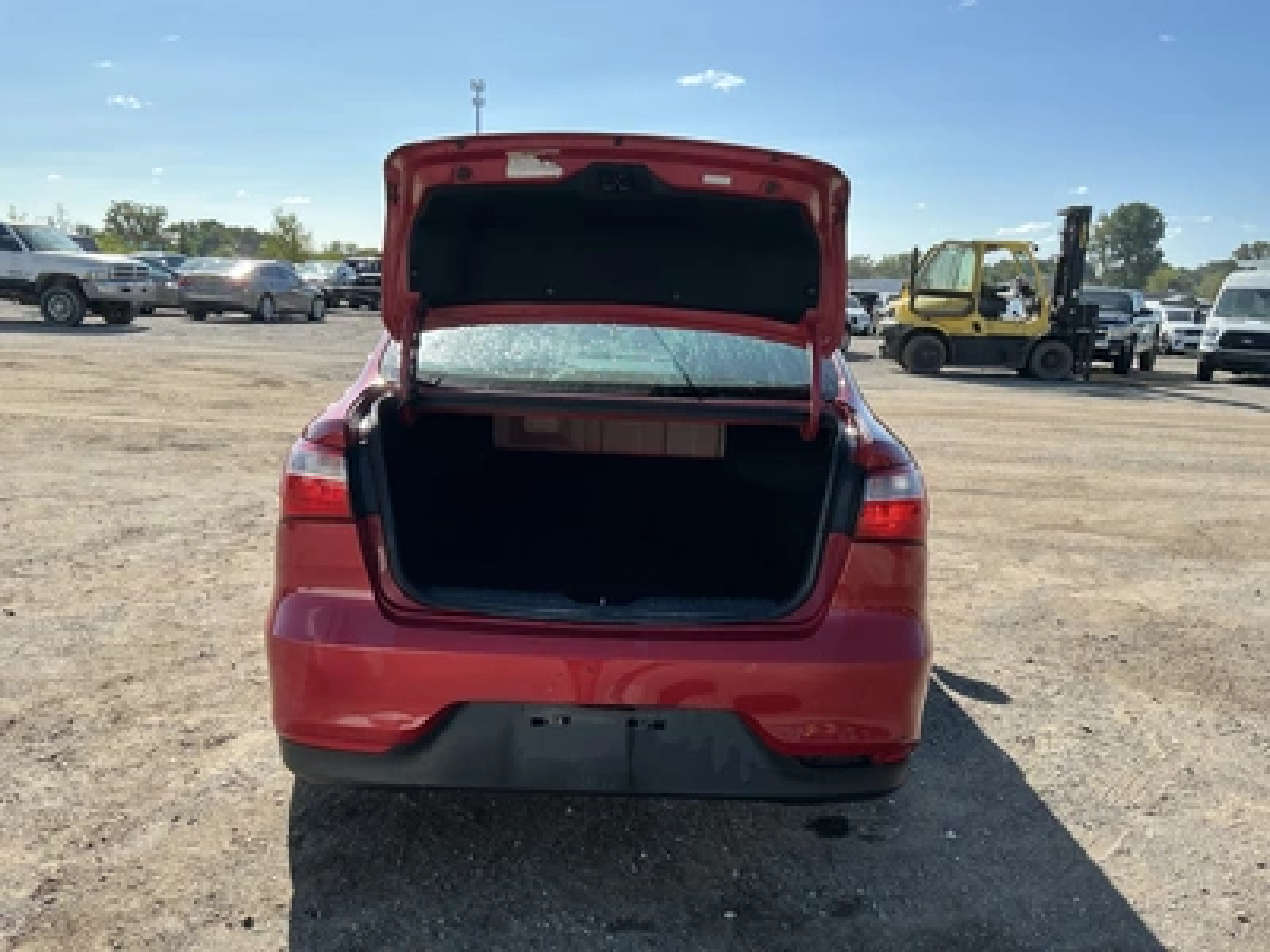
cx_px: 635
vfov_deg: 49.7
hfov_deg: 63.4
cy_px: 476
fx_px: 1027
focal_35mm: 28
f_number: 1.8
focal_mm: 3
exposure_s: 1/1098
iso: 25
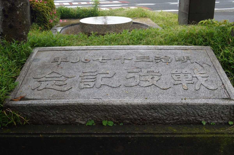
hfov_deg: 49.6
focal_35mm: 39
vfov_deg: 34.2
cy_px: 78
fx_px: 253
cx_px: 117
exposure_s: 1/200
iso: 400
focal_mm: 26
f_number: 7.1
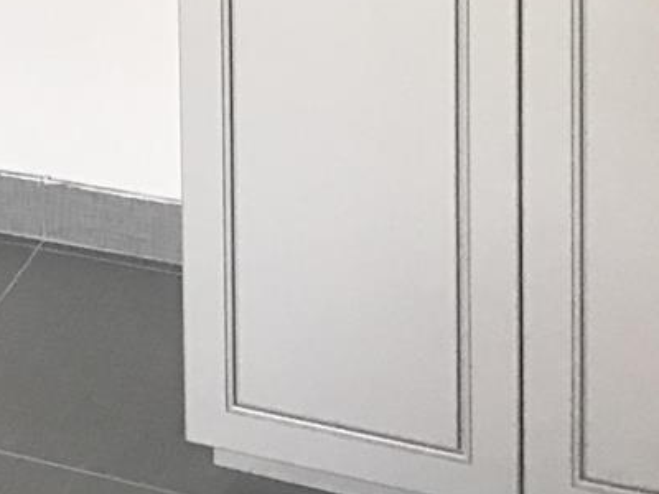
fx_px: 2132
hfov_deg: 15.7
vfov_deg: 12.0
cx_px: -430
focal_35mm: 112
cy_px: -453
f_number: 1.8
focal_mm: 3.99
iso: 32
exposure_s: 1/30
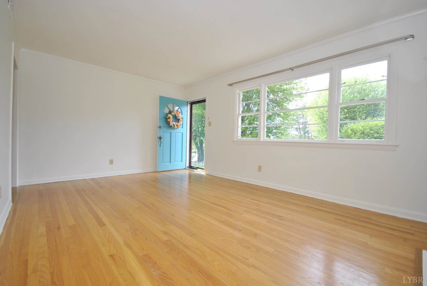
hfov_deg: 100.3
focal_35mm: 15
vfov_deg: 77.5
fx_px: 178
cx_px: 214
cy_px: 143
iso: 200
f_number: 5
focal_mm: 10
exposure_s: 1/100
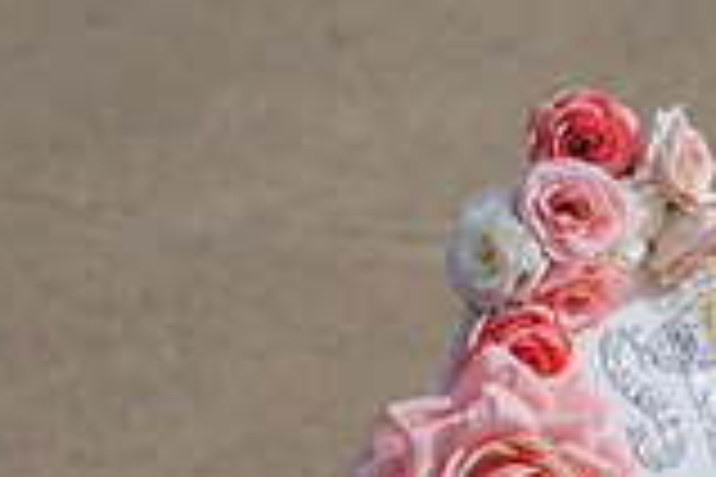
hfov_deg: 8.0
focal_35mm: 256
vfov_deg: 5.3
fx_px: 5091
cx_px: 851
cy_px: 763
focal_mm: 70
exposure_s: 1/2000
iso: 200
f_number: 8
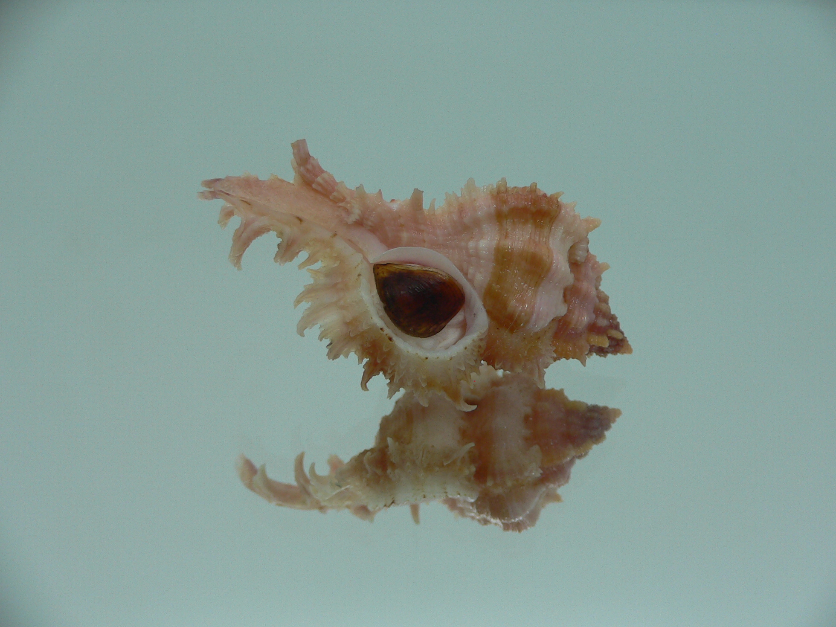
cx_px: 427
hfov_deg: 51.4
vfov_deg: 39.7
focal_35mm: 36
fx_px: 869
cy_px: 318
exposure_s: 1/60
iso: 80
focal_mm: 4.6
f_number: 2.8
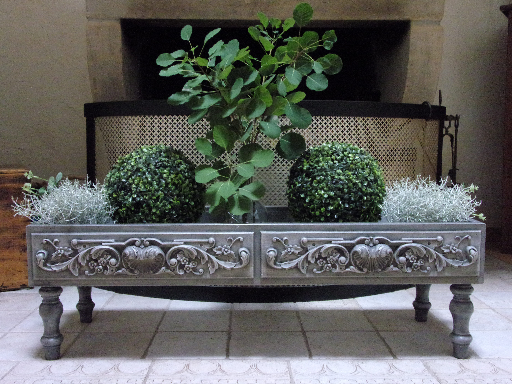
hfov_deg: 54.0
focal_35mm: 34
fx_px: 503
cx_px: 256
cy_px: 190
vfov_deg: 41.8
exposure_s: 1/9
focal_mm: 5.9
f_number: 3.7
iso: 800
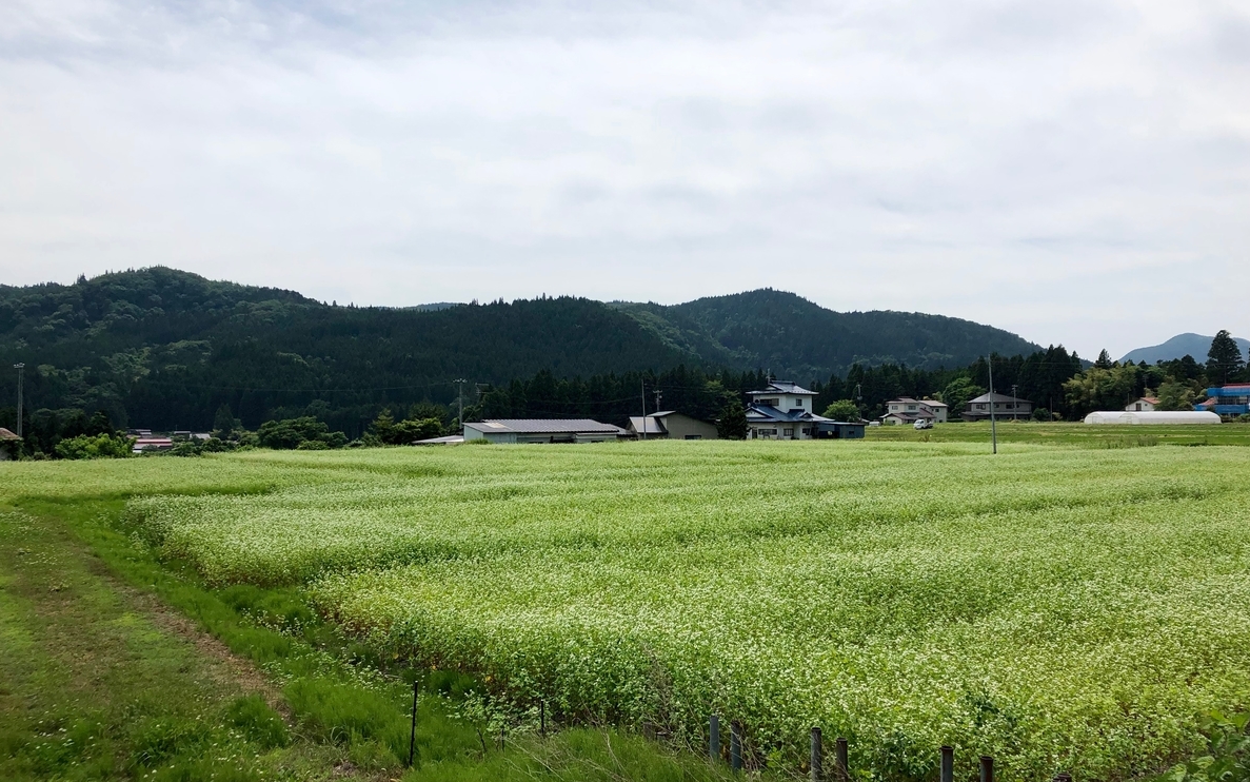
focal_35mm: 30
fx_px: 1022
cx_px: 621
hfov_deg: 62.9
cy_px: 405
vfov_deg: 41.8
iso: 20
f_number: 1.8
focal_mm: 3.99
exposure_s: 1/3436
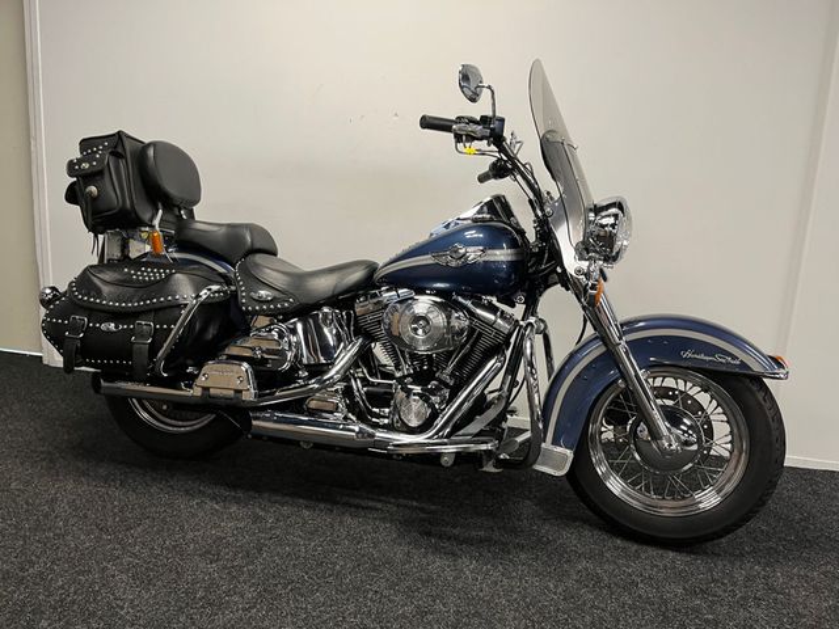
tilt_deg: -9.8
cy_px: 314
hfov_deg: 67.3
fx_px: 630
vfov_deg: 53.1
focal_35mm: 26
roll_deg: -3.1
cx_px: 420
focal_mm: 5.1
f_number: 1.6
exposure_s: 1/50
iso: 80
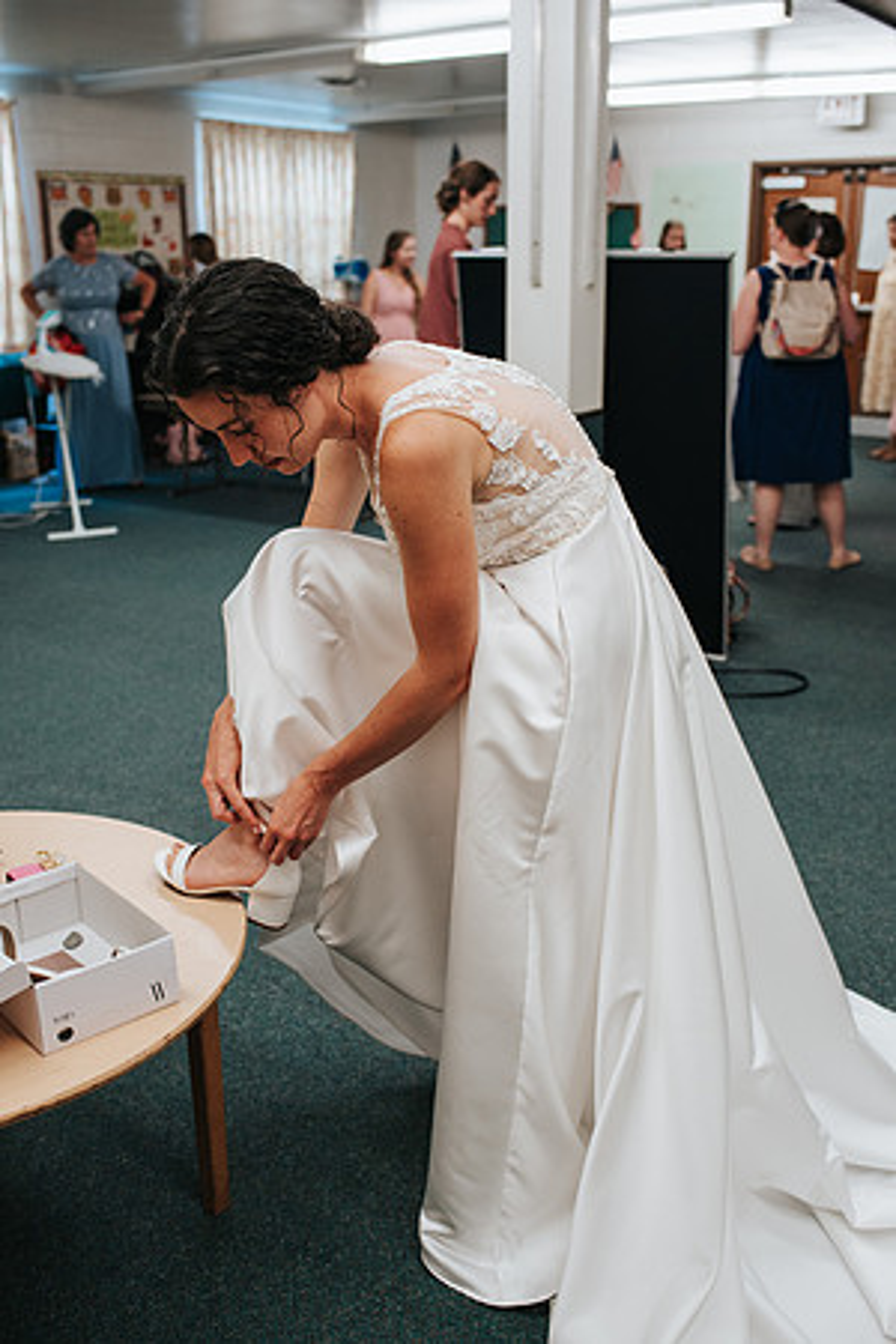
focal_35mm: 35
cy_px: 672
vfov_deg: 54.4
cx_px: 448
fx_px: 1307
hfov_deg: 37.9
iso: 900
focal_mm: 35
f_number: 3.2
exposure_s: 1/125
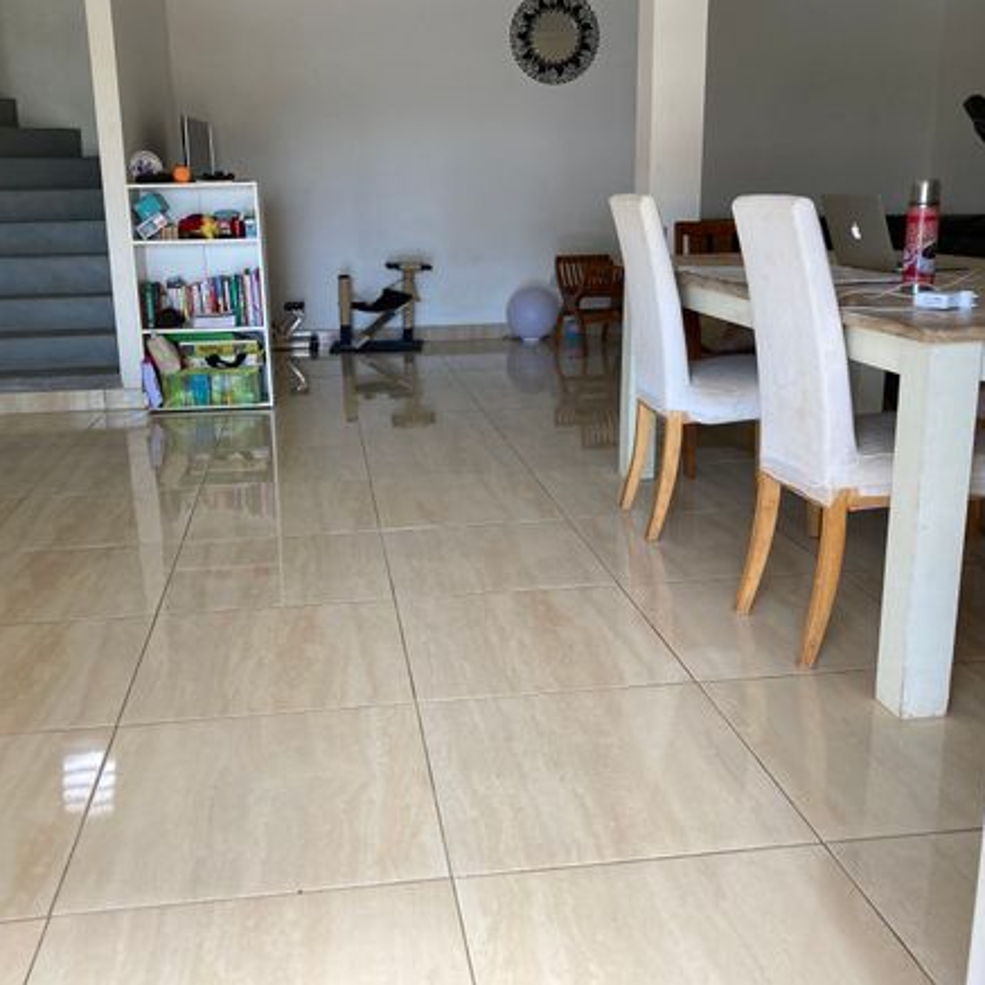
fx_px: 1095
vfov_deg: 48.4
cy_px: 485
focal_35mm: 34
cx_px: 440
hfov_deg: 48.4
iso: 50
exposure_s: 1/121
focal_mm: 3.99
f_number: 1.8
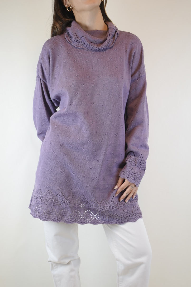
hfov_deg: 23.8
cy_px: 144
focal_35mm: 57
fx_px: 454
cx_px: 96
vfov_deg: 35.1
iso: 400
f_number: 4.8
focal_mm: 38
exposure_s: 1/60
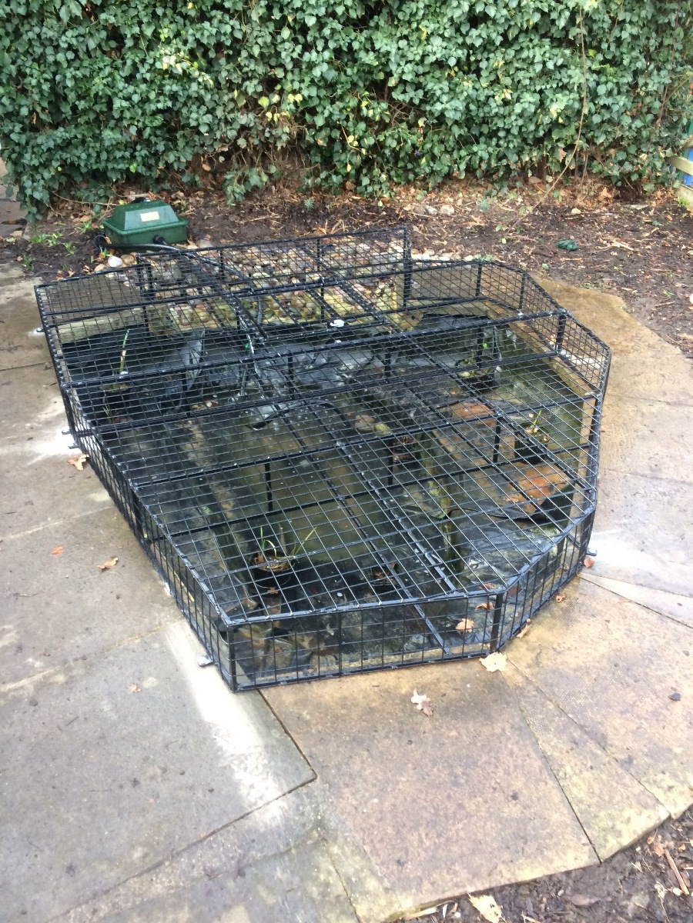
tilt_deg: -31.0
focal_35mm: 29
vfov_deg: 61.7
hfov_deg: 48.2
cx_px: 346
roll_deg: +0.1
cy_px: 462
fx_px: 774
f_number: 2.2
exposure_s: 1/33
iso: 40
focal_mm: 4.15
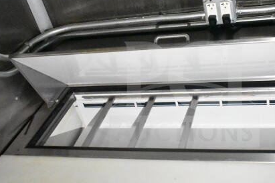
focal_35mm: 47
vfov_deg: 28.8
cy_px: 95
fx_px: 357
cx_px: 184
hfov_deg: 41.6
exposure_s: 1/30
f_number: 3.8
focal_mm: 21
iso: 18000
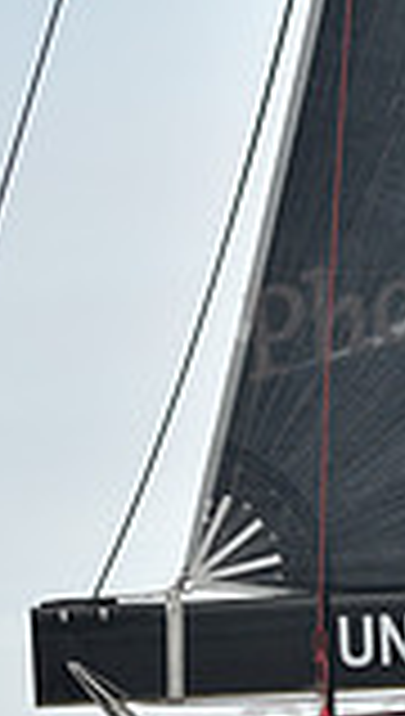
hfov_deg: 3.4
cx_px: 1112
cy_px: 849
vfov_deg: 6.1
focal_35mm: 351
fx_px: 6669
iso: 250
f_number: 5
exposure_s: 1/640
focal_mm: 92
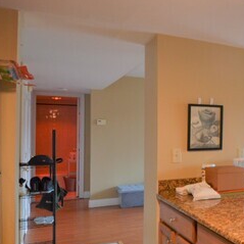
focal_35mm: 40
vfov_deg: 41.8
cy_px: 131
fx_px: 319
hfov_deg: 35.3
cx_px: 274
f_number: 3.5
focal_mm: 10
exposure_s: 1/50
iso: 400
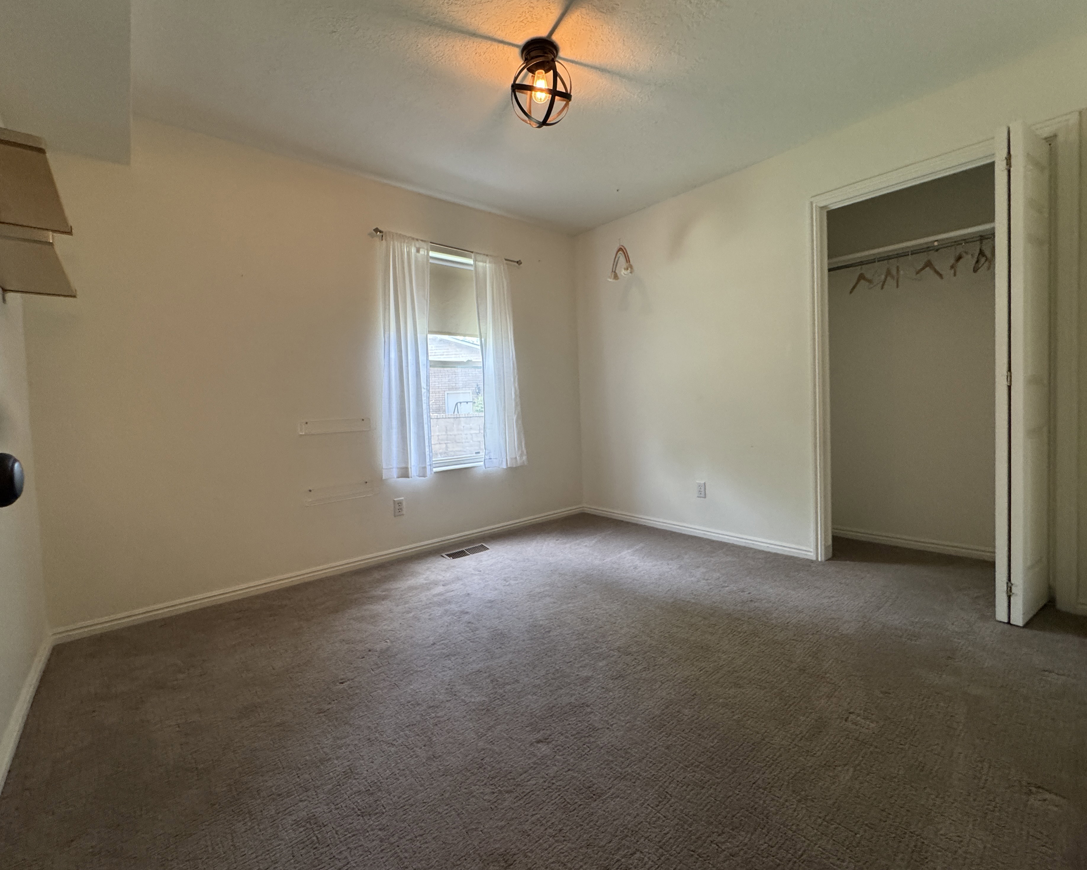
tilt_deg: -0.3
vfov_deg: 84.0
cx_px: 535
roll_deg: +2.8
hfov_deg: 96.8
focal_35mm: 15
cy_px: 424
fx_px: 483
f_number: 2.2
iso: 320
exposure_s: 1/120
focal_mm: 2.22
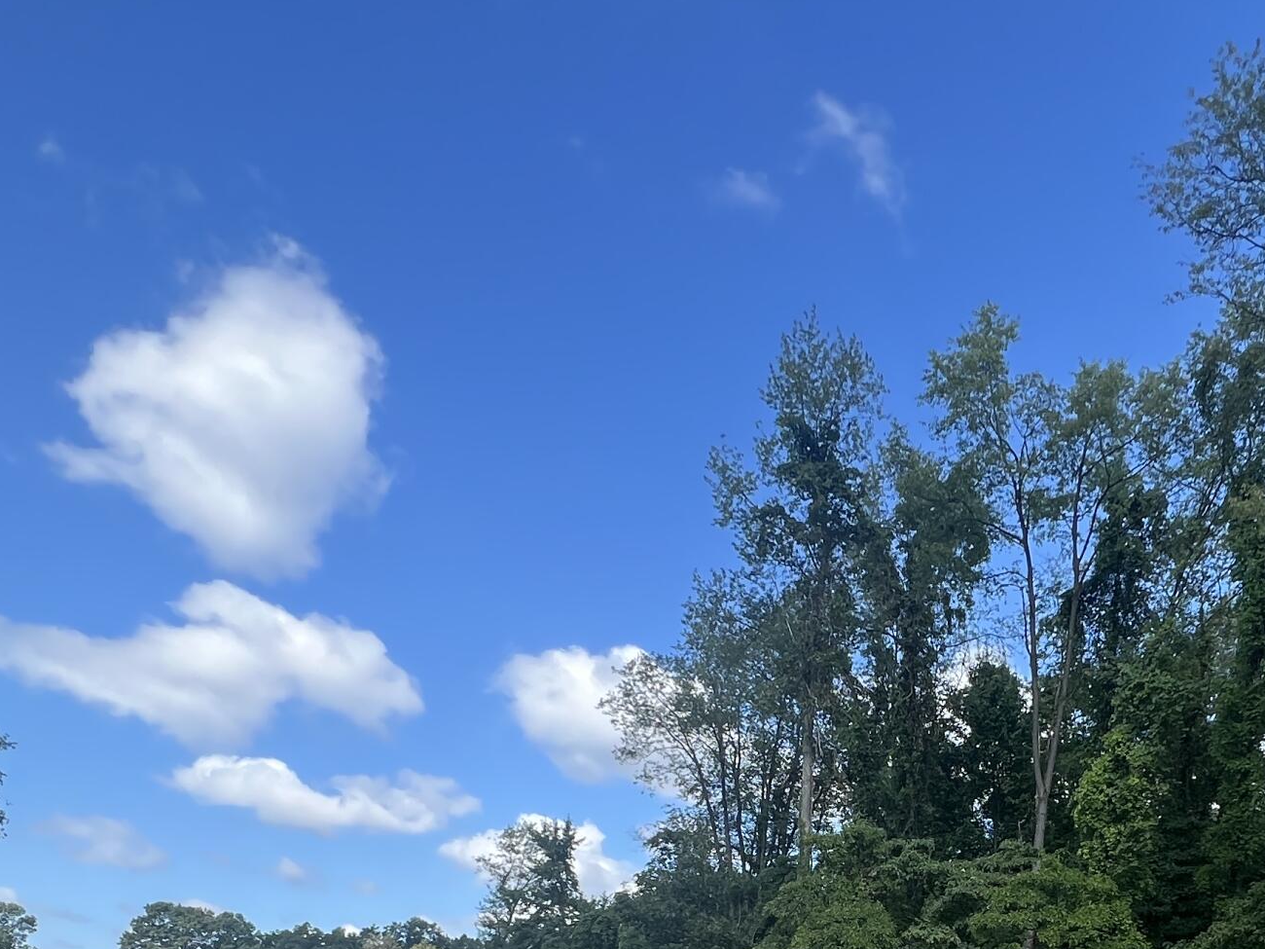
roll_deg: -1.4
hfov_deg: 57.1
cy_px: 1042
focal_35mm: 30
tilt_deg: +1.4
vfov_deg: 38.7
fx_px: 1096
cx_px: 942
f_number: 1.8
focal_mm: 1.57
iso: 32
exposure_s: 1/407
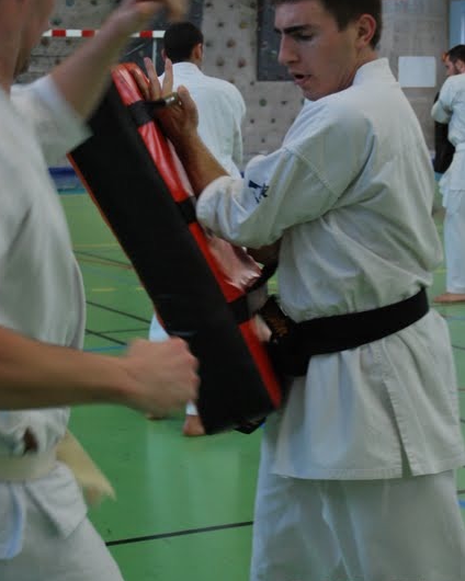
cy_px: 259
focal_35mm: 94
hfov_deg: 16.4
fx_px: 1610
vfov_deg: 20.5
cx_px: 231
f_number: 5.6
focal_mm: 55
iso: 800
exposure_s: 1/60
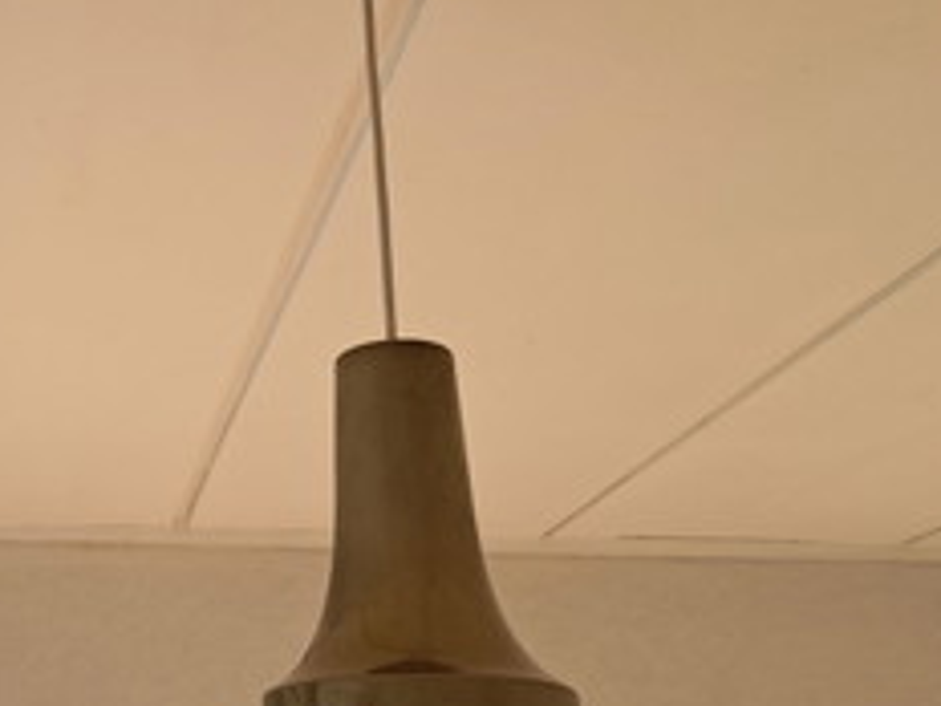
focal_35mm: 53
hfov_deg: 33.4
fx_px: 1441
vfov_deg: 27.5
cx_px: 20
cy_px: 410
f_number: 1.8
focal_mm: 5.23
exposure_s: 1/158
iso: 50
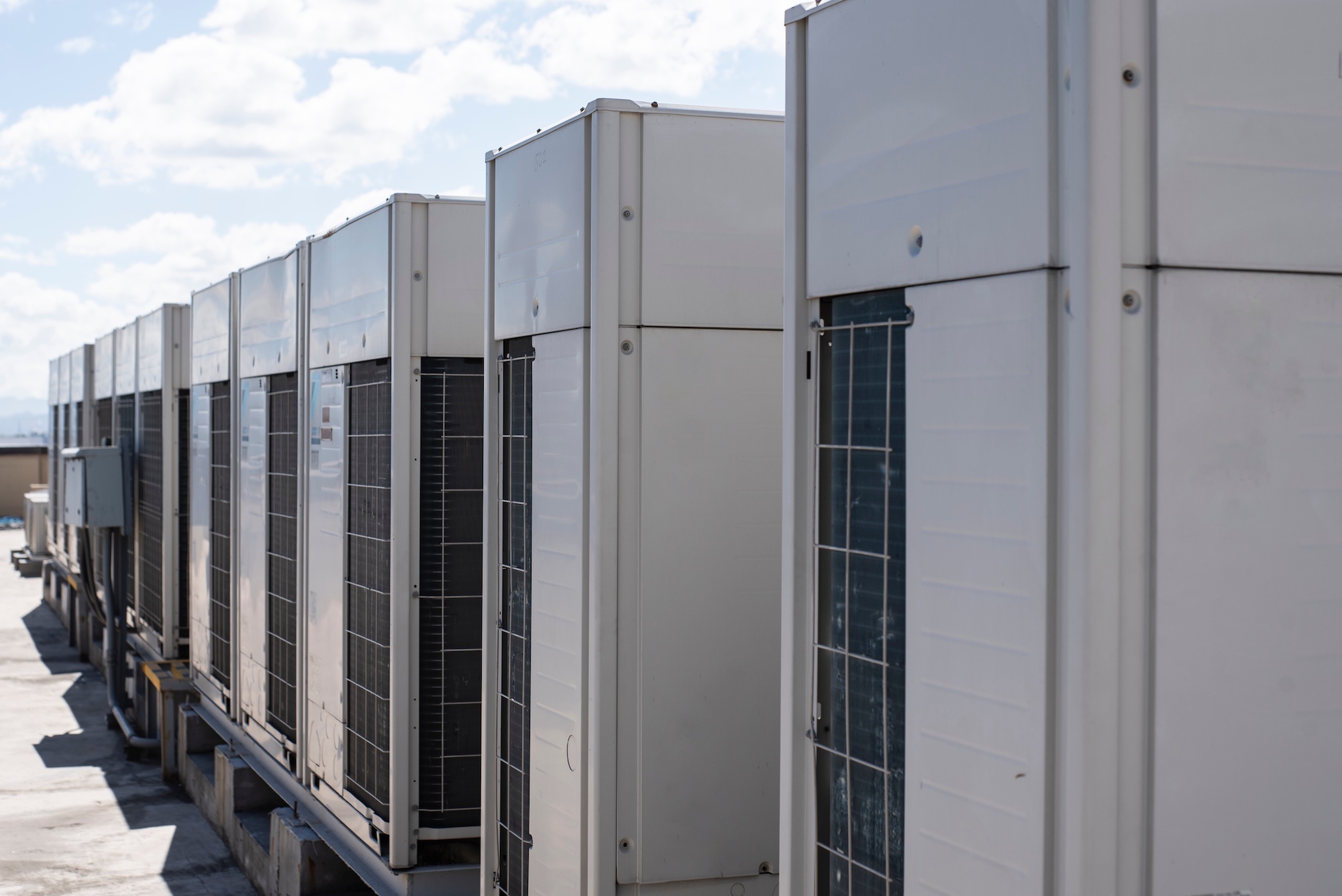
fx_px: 2014
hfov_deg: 36.8
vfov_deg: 25.1
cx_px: 630
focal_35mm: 54
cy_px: 419
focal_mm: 50
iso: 100
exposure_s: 1/640
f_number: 8
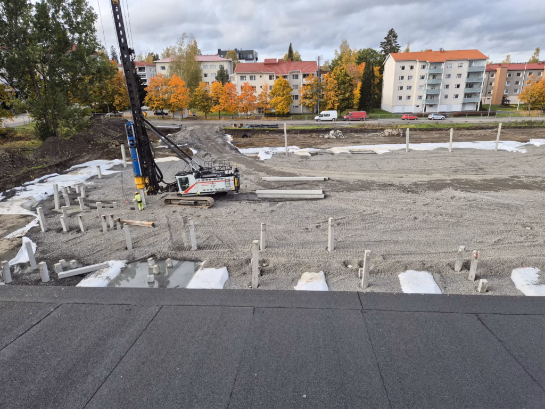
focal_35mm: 23
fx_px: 362
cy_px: 204
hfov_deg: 73.9
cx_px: 272
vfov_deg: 58.9
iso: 25
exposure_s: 1/684
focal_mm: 5.4
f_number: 1.8
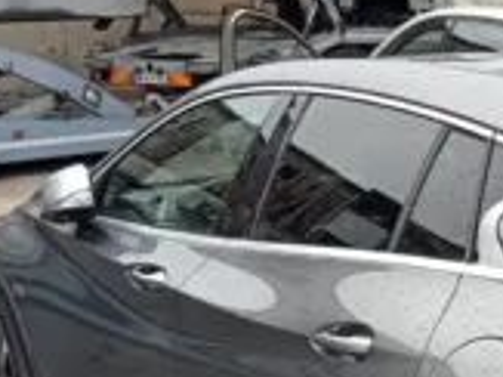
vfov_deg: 14.1
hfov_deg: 17.9
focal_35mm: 103
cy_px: 405
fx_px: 1496
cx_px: 639
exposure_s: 1/385
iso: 100
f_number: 2.2
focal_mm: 3.46
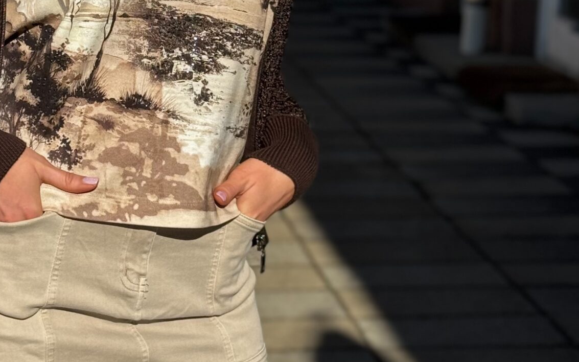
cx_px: 151
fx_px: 1815
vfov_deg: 11.3
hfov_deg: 18.0
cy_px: 64
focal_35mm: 115
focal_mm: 6.76
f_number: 1.78
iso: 64
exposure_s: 1/7092
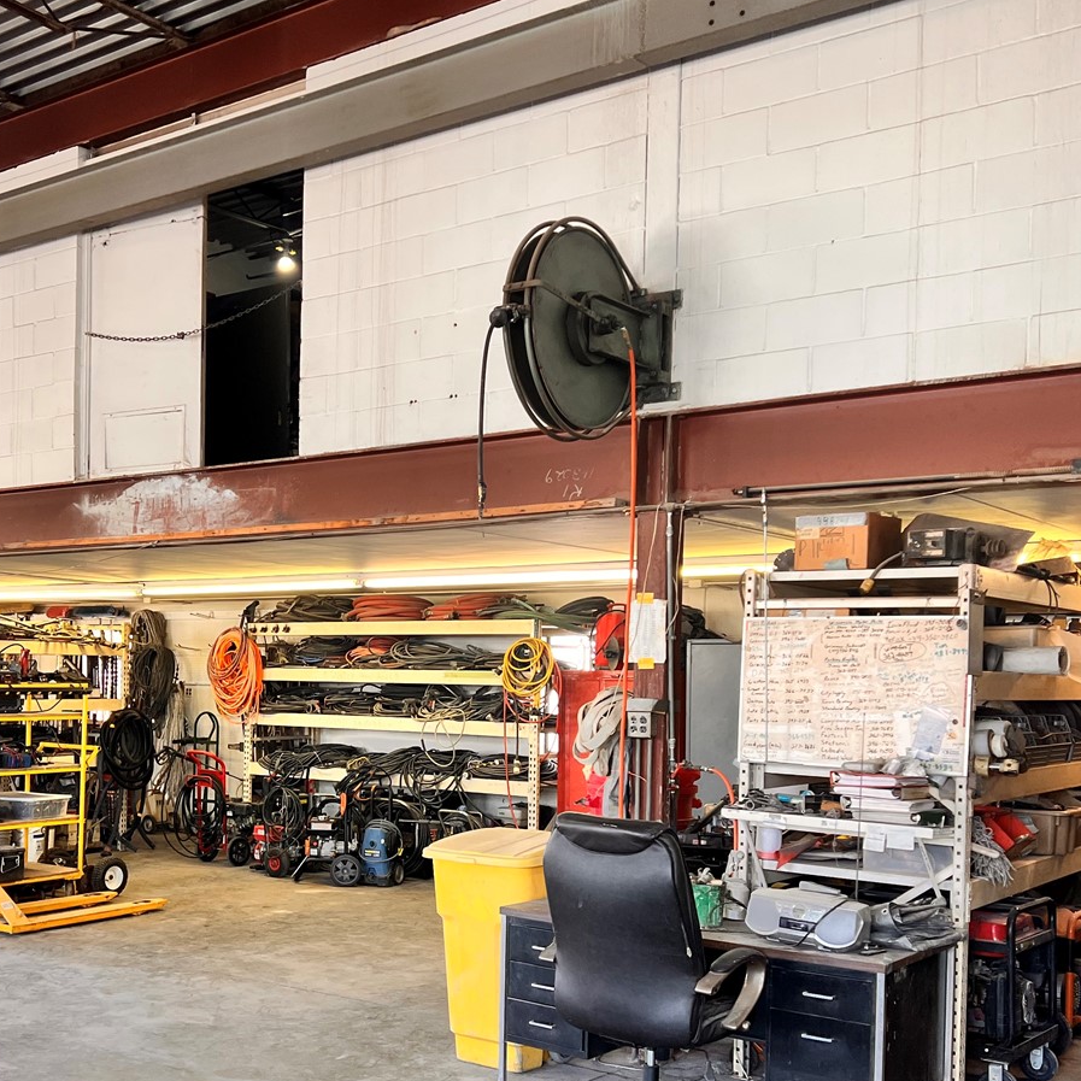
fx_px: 1449
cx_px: 387
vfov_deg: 40.6
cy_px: 685
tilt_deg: +0.2
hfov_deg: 40.6
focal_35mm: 41
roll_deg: +0.1
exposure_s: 1/120
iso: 80
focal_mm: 5.7
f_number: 1.5
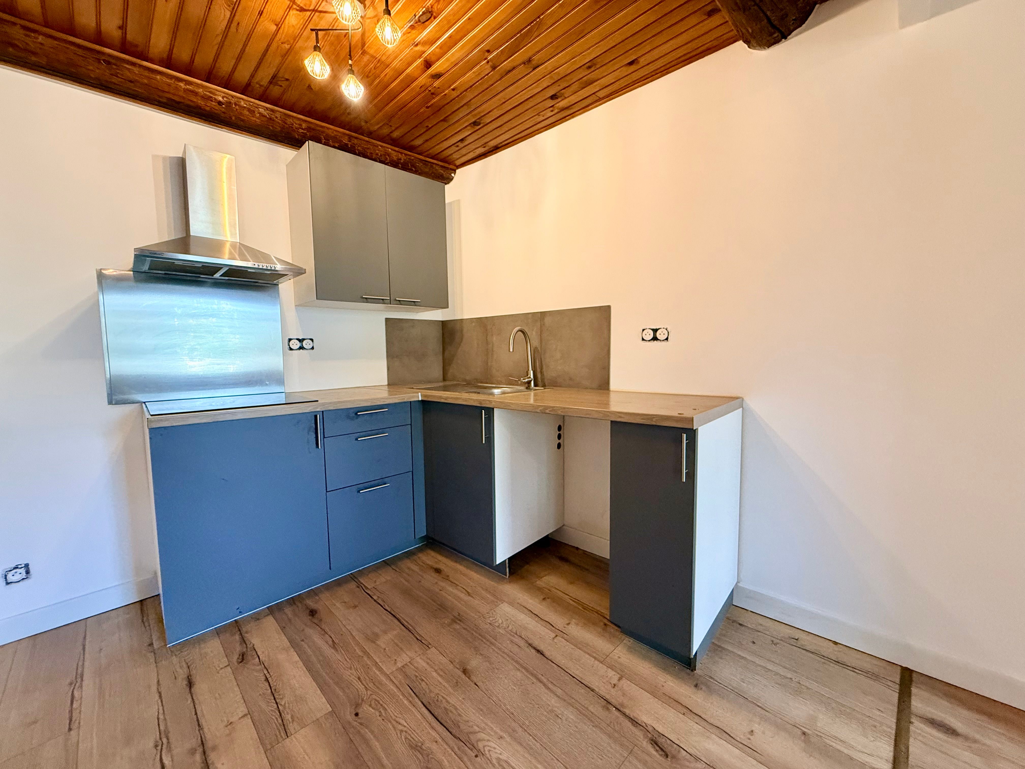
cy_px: 384
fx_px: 415
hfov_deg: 102.1
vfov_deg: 85.7
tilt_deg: -5.5
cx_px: 512
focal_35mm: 14
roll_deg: +0.1
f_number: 2.2
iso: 400
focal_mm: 2.22
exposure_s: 1/60
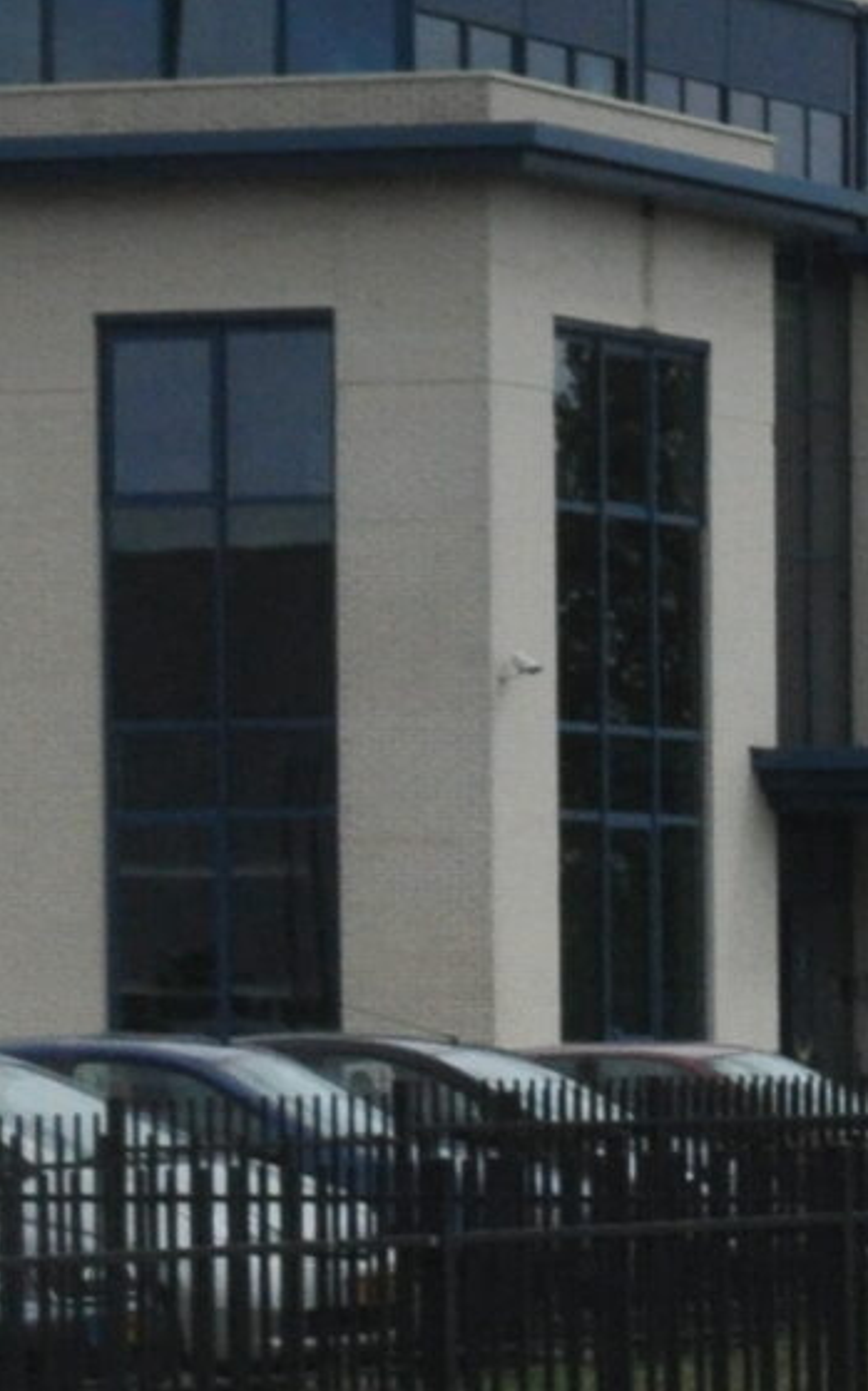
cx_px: 2584
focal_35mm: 235
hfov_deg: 5.3
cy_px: 1899
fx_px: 8901
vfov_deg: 8.8
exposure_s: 1/800
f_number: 14
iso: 800
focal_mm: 28
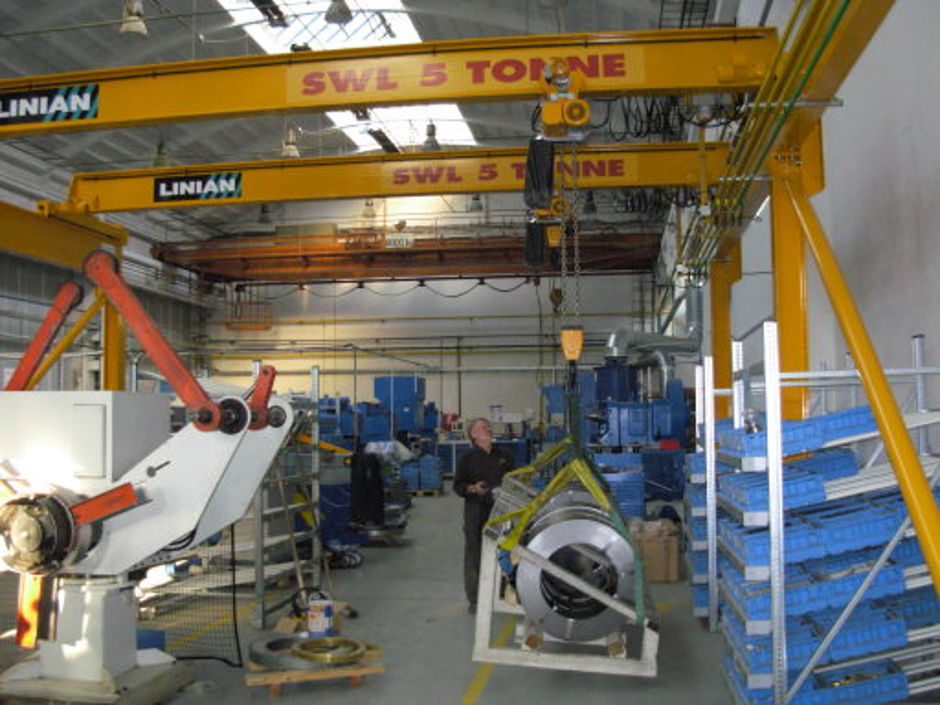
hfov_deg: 49.0
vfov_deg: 37.7
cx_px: 470
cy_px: 352
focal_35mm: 38
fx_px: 1032
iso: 400
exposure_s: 1/114
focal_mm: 6.3
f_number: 2.9
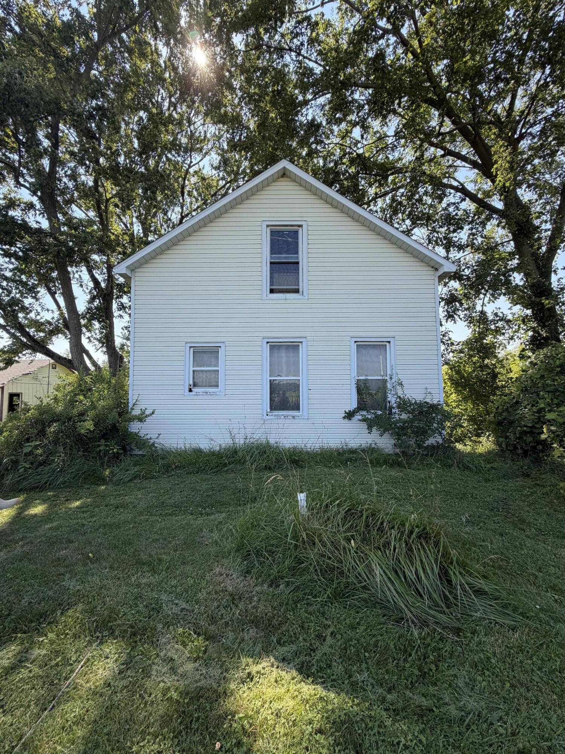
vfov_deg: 102.1
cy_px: 377
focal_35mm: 14
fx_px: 305
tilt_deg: +4.3
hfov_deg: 85.7
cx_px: 282
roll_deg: +0.8
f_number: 2.2
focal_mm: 2.22
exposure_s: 1/502
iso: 64
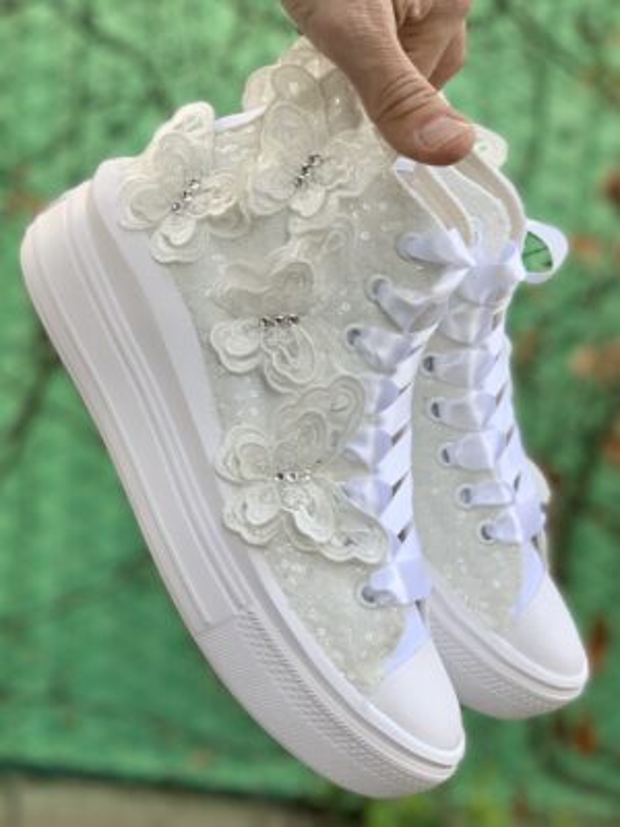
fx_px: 1242
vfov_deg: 36.8
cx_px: 310
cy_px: 414
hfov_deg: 28.0
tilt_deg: -7.0
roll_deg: -1.1
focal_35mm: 52
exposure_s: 1/122
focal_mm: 6
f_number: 2.4
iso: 50
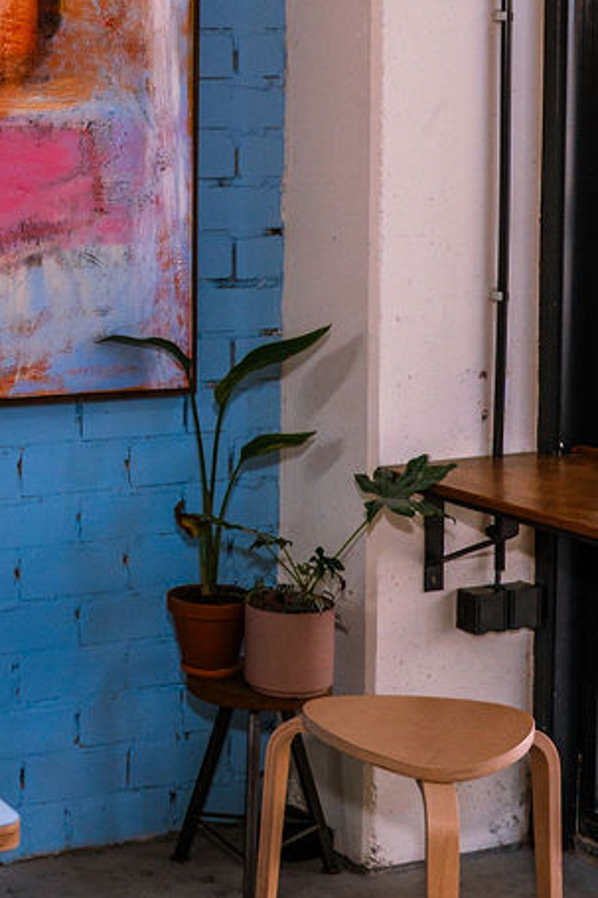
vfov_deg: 24.7
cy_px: 195
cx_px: -81
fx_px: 2020
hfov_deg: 16.3
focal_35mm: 81
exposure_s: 1/160
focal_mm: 24
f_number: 4
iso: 640
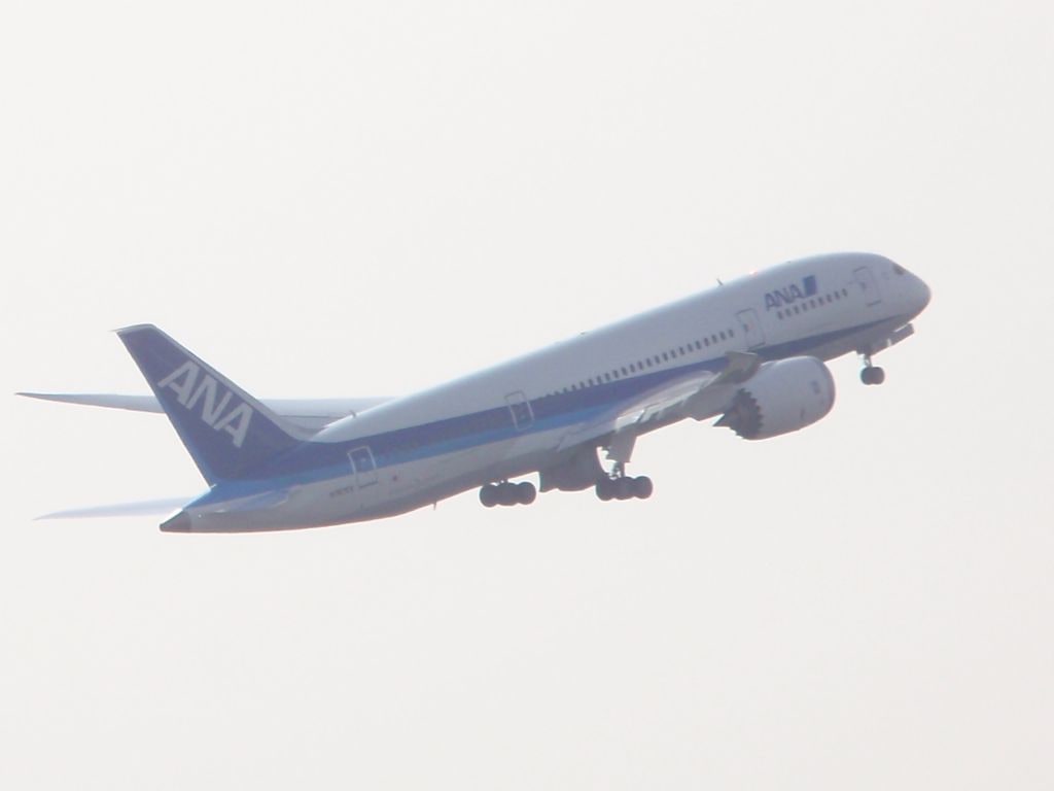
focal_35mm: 280
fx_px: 8526
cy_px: 396
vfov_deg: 5.3
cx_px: 527
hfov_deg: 7.1
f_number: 5.9
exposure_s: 1/500
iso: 64
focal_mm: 50
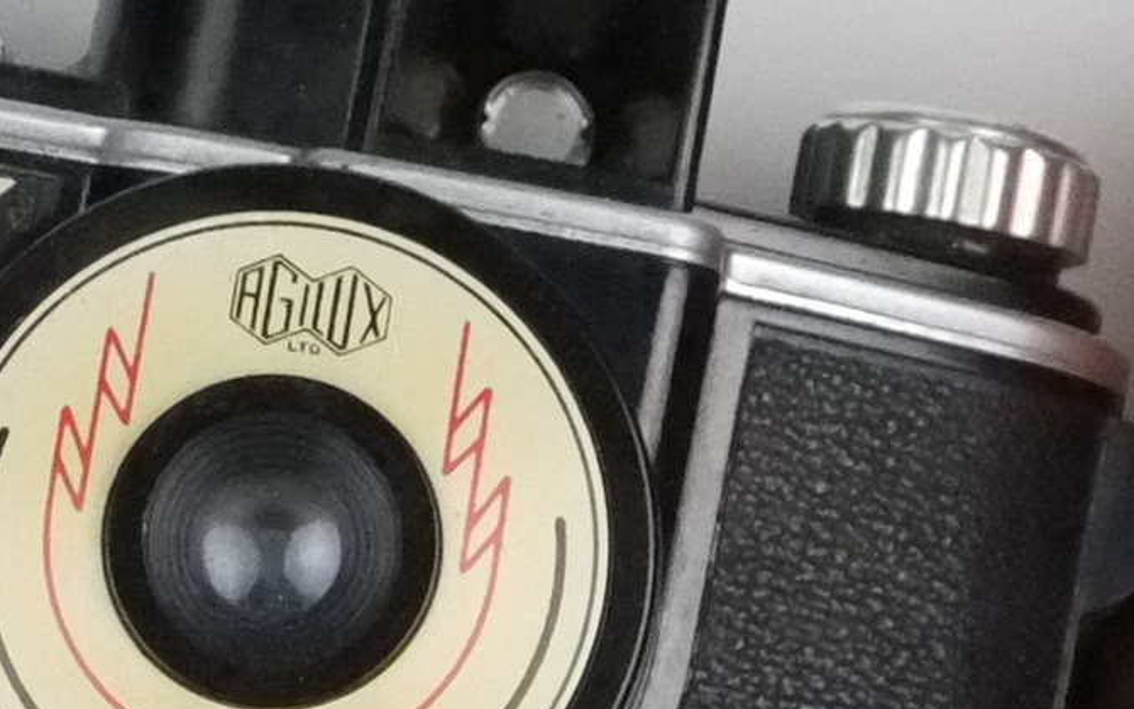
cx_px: 213
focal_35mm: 402
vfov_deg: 3.3
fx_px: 12426
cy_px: 853
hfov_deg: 5.2
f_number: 5.6
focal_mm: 35.8
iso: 6400
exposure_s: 1/1500
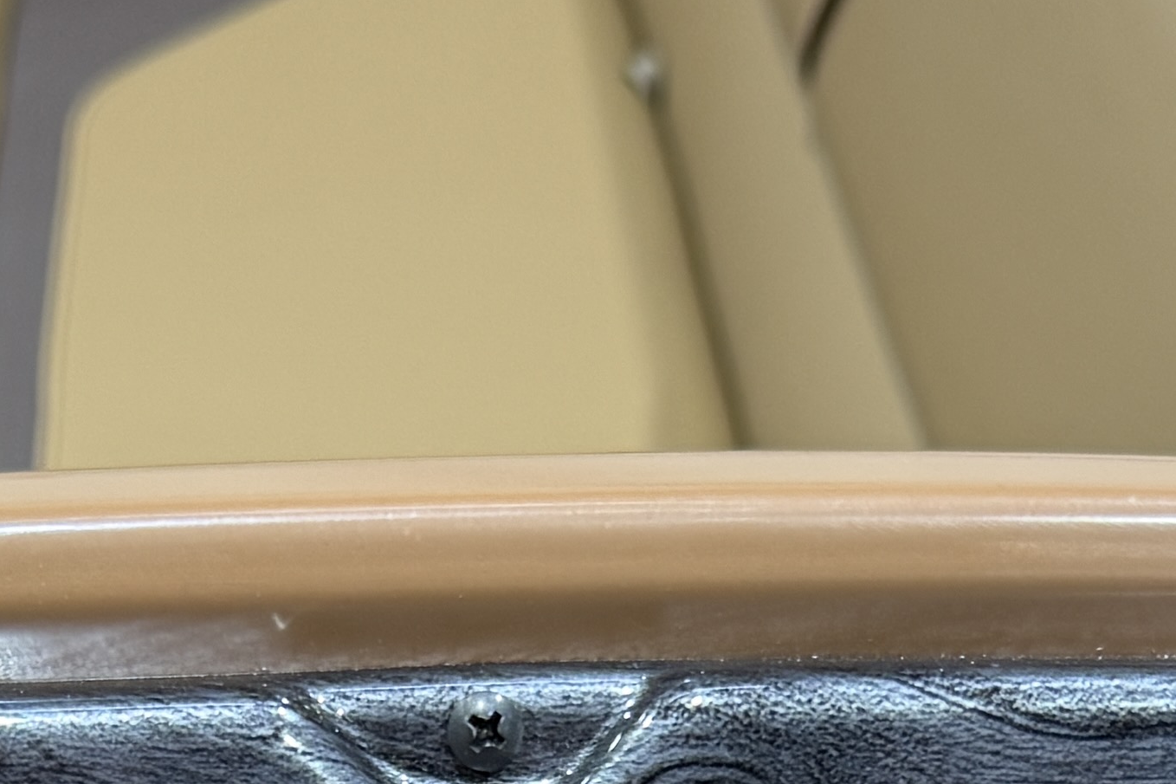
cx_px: 379
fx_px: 3429
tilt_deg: -42.9
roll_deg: +1.4
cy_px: 1753
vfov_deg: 11.3
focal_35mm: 105
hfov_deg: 19.4
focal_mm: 6.76
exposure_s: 1/60
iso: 125
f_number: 1.78
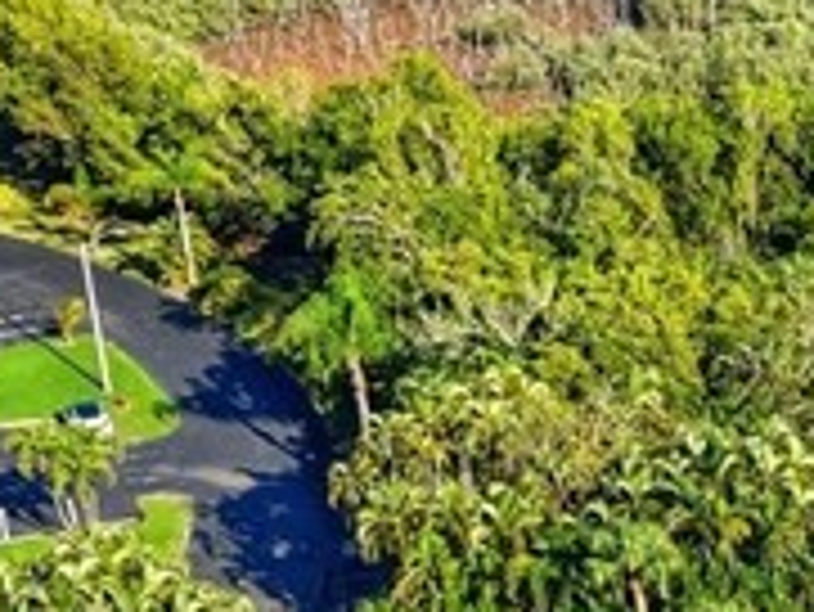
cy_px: 1035
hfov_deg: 13.4
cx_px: 1336
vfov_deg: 10.4
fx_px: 3200
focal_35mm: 136
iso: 100
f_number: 1.8
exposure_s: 1/2500
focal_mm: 8.7
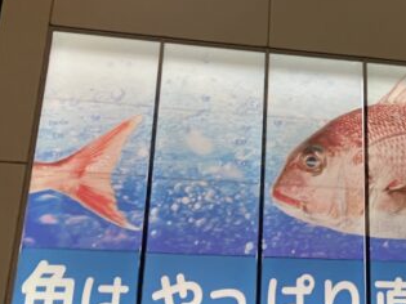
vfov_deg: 15.6
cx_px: 472
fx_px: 1067
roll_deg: +6.0
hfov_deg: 20.3
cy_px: -71
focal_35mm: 91
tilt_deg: +33.3
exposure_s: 1/48
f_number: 1.8
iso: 100
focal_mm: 3.99
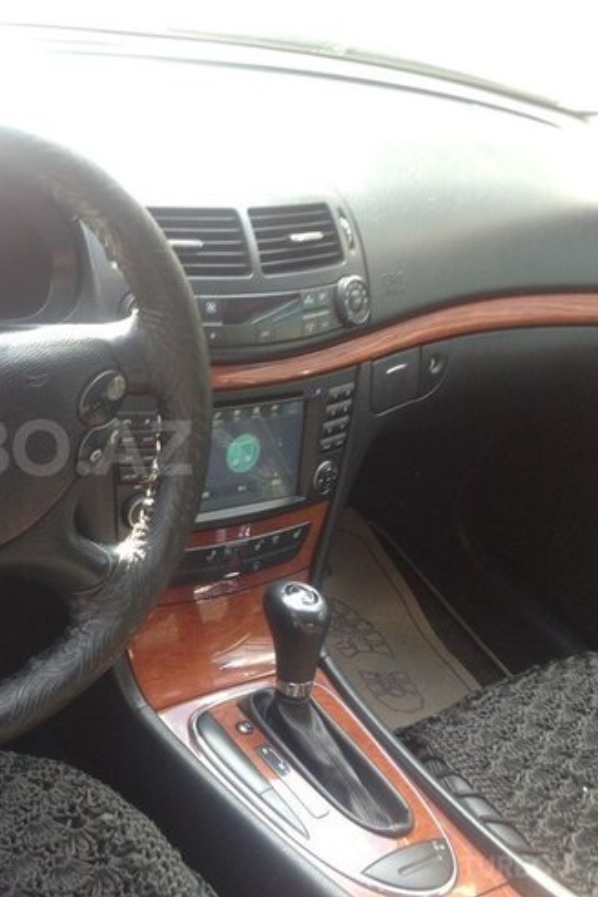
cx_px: 5
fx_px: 1146
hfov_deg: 27.6
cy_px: 448
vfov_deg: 42.7
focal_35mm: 46
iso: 64
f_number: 2.4
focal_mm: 4.12
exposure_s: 1/60
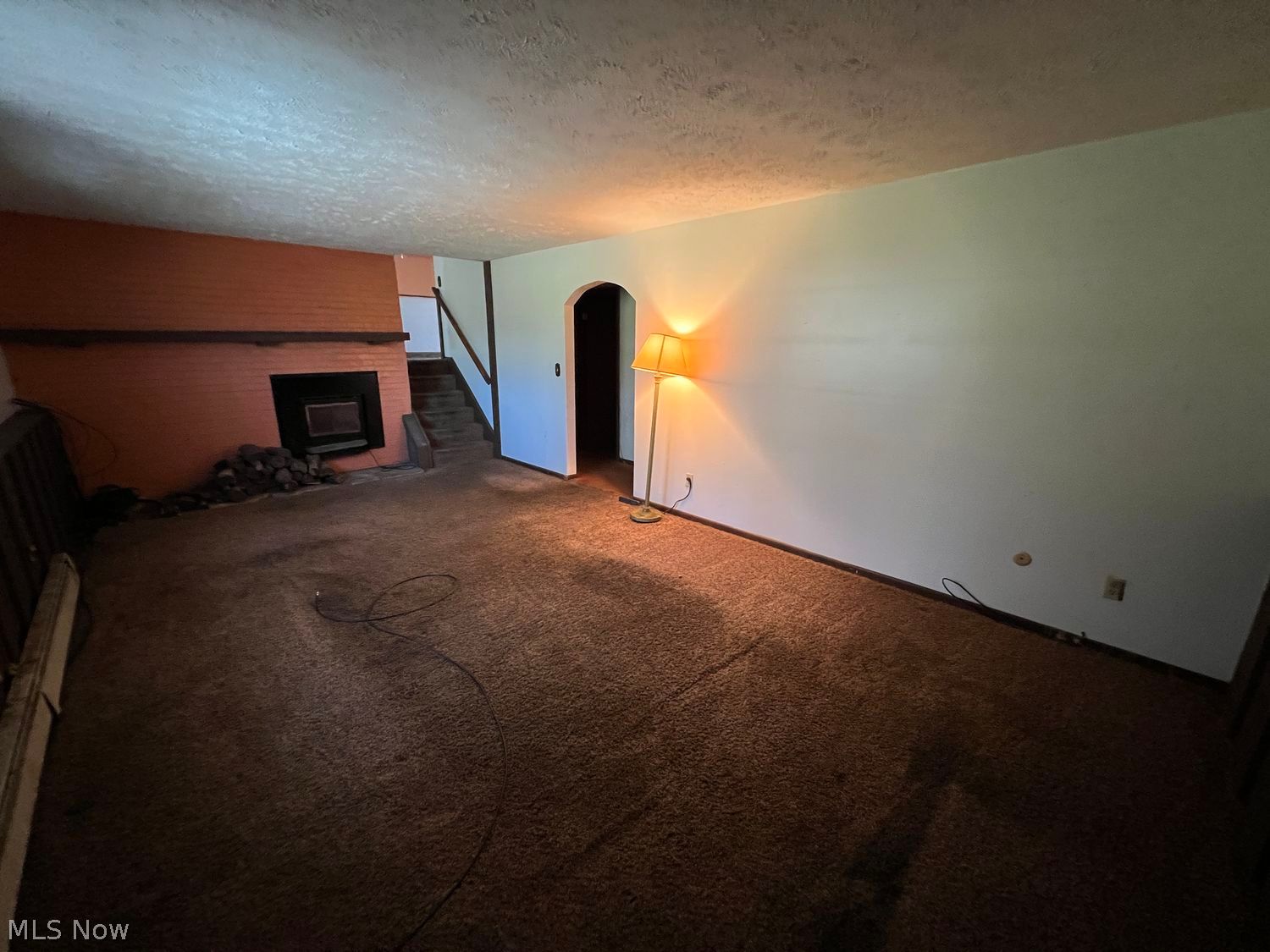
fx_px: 477
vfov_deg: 89.9
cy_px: 476
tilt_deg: -15.1
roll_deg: -0.7
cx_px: 635
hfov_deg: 106.2
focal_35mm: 13
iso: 800
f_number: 1.8
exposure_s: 1/60
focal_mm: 1.57
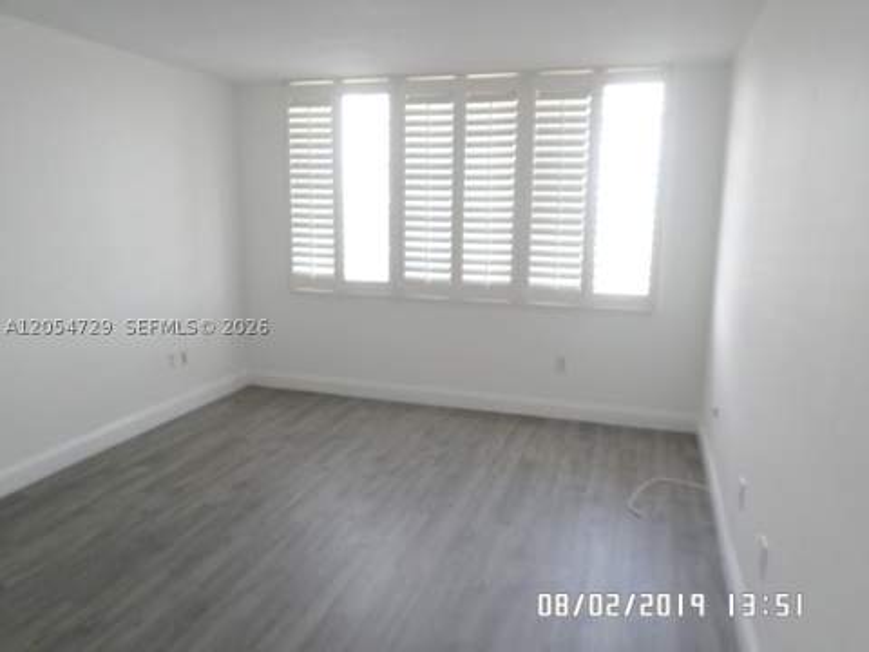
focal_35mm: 25
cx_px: 434
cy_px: 326
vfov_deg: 54.9
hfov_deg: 69.4
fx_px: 628
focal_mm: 4.5
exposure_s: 1/30
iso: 100
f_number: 2.5
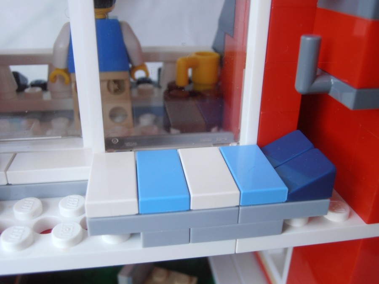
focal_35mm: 37
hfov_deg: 50.1
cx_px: 190
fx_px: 405
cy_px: 142
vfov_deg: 38.7
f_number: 3.9
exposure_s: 1/40
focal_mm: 6.61
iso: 125
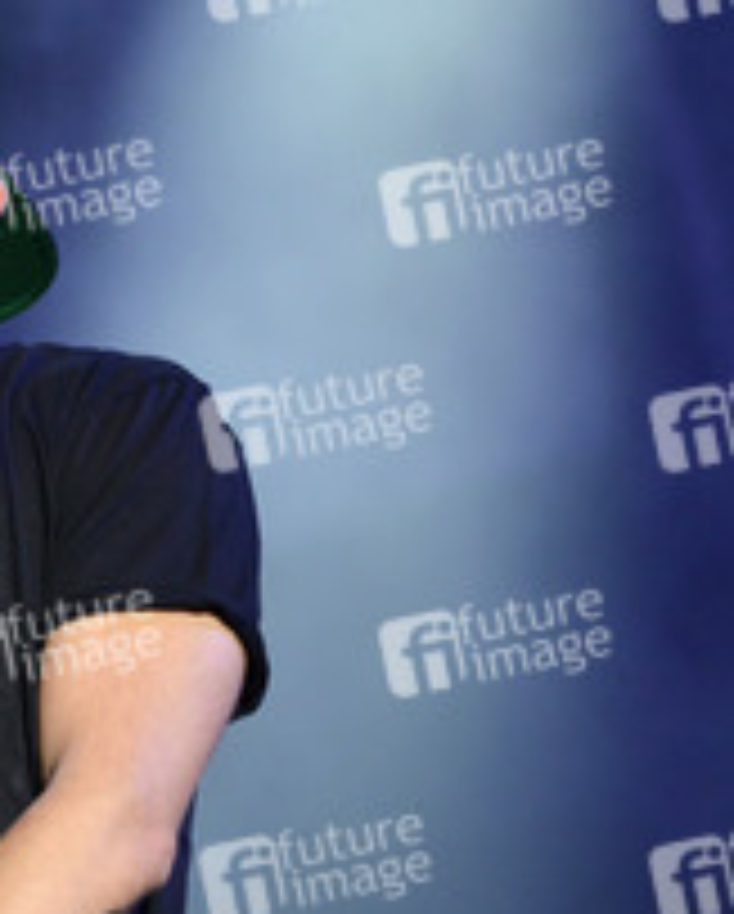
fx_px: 7613
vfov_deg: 6.9
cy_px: 531
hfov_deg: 5.5
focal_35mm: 281
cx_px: -74
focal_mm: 135
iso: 3200
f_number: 4
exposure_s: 1/320
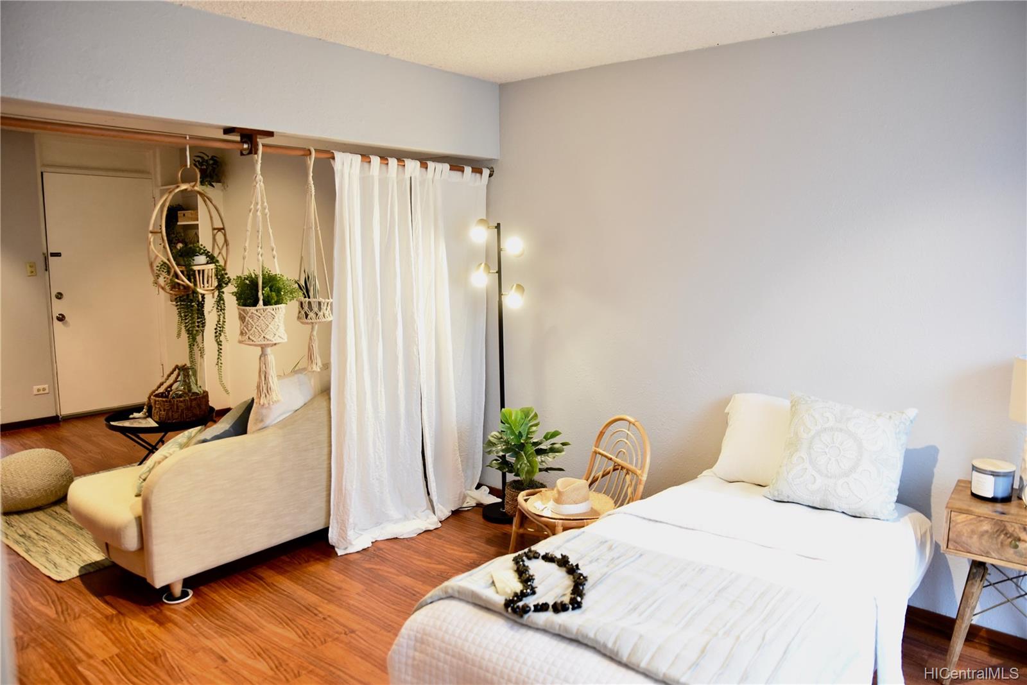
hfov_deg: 73.7
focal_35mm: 24
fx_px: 685
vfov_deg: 53.1
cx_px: 514
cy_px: 342
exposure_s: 1/125
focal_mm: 24
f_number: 2.8
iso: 2500
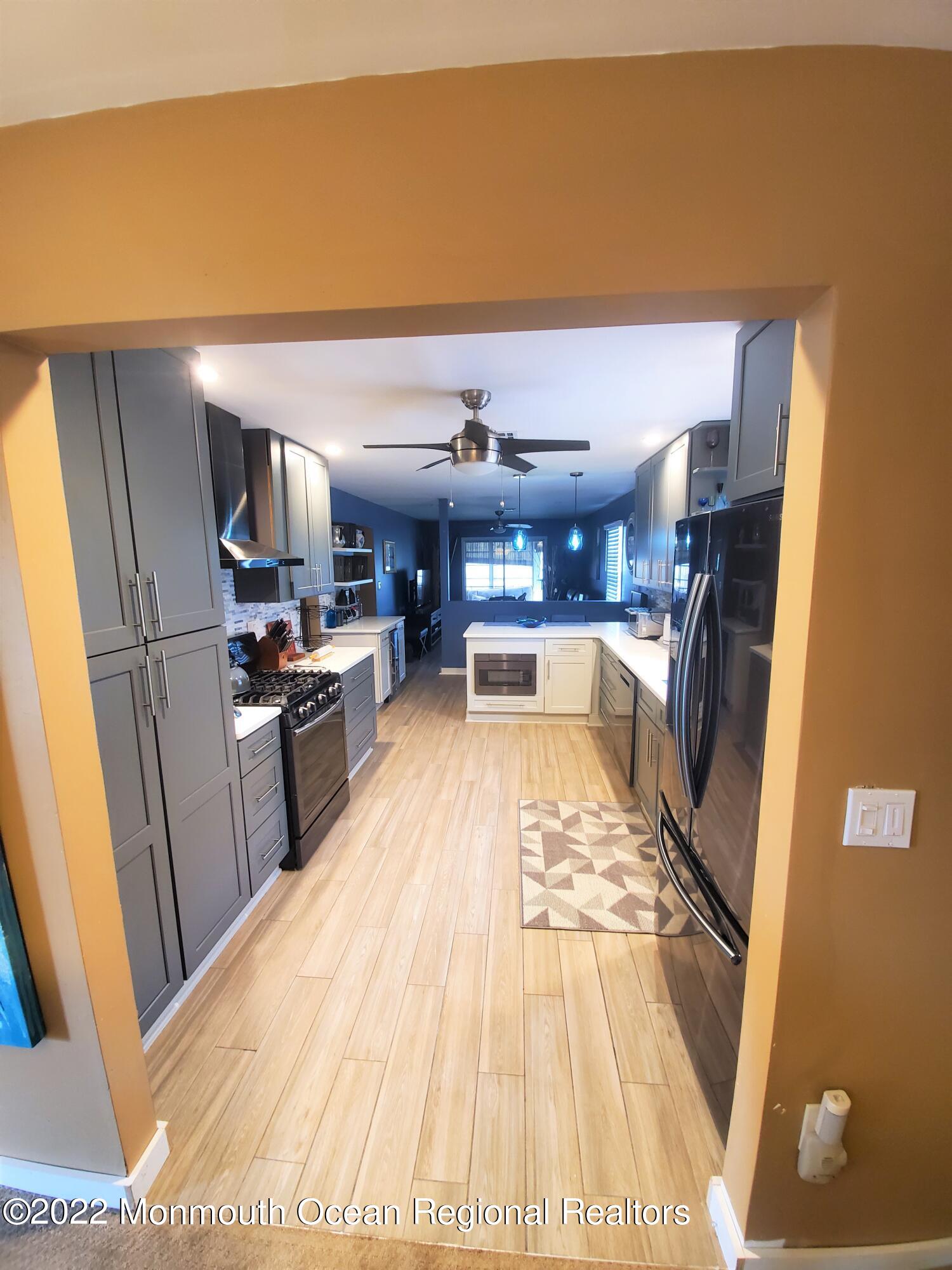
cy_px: 635
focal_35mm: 13
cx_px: 476
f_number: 2.2
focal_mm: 1.8
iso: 400
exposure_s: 1/30
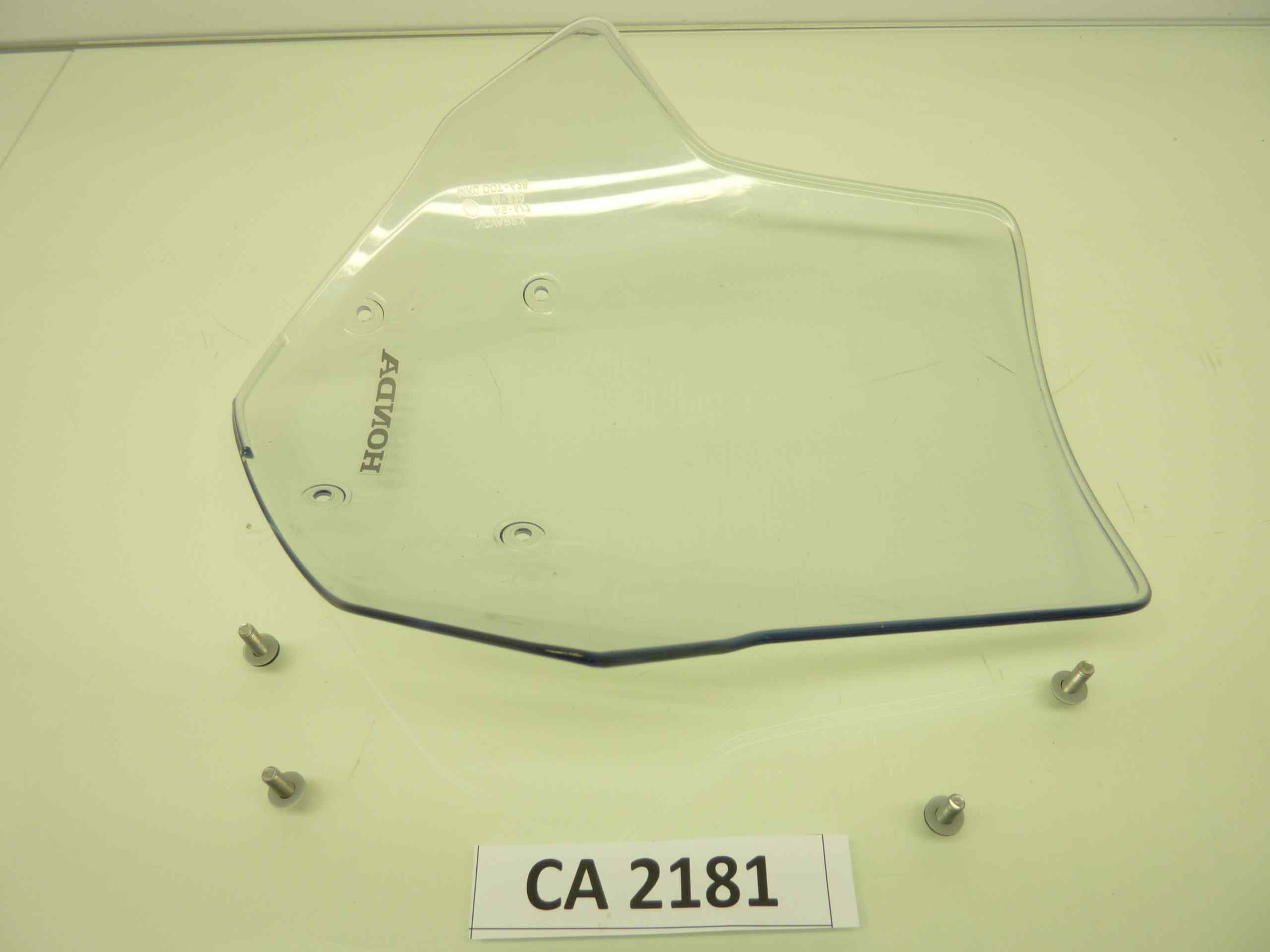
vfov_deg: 54.9
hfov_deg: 69.4
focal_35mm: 25
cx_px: 635
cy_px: 476
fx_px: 917
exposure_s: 1/40
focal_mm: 4.1
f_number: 3.3
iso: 80
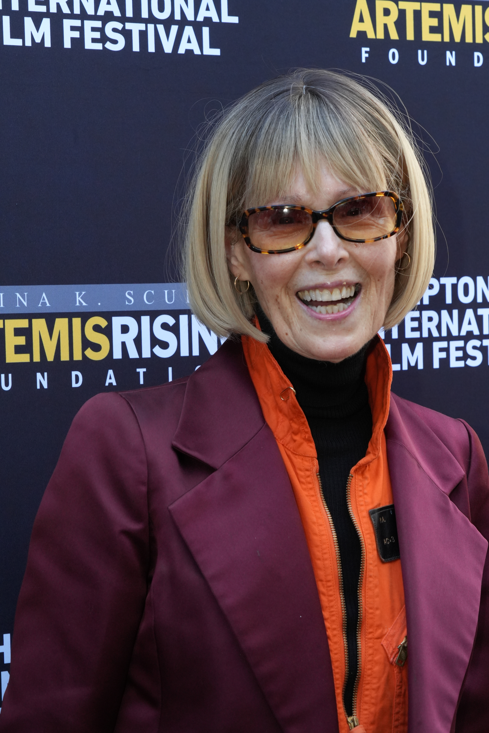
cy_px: 366
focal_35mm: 117
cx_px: 244
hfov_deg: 11.7
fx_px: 2384
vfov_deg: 17.5
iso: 2500
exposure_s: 1/250
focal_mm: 117
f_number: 11
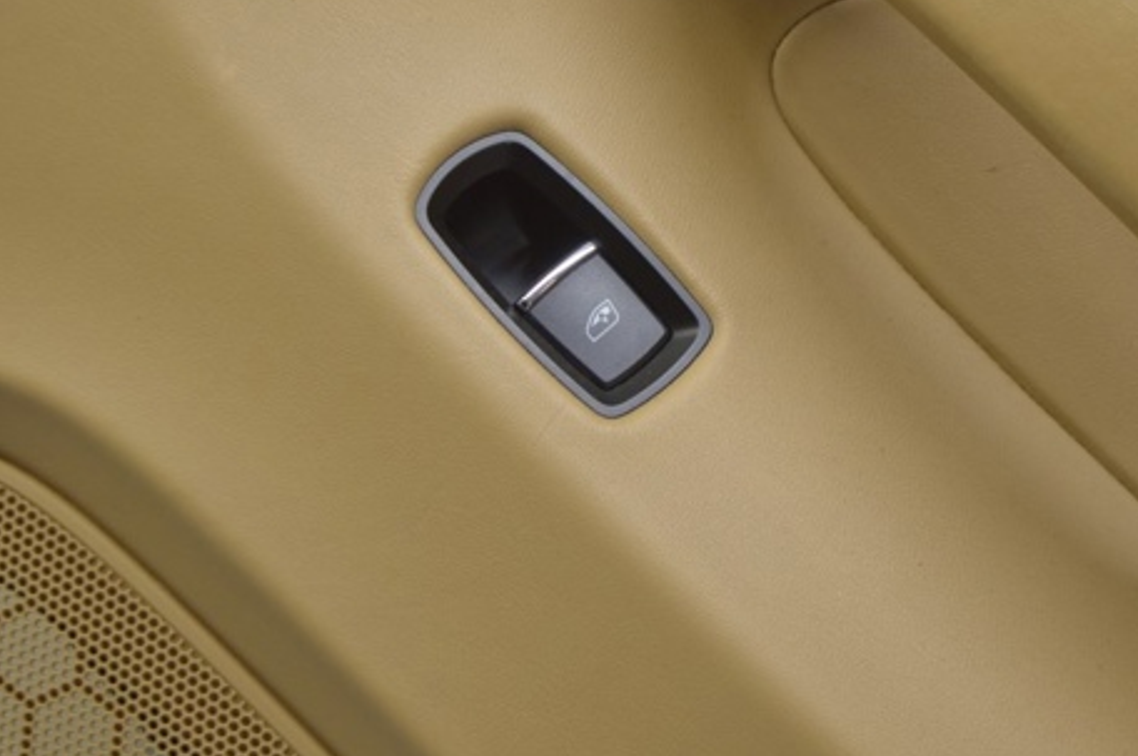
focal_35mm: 116
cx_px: 596
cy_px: 253
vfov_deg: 11.8
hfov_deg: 17.7
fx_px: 3653
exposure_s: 1/20
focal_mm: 55
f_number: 5.6
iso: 400
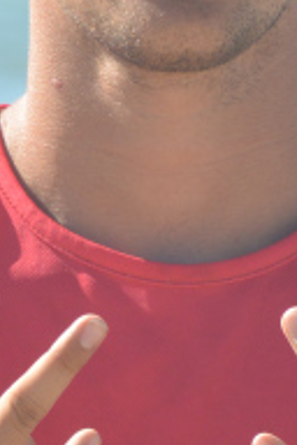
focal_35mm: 930
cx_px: 190
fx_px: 11508
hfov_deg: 1.5
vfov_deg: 2.2
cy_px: 225
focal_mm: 110
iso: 160
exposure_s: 1/500
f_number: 5.6
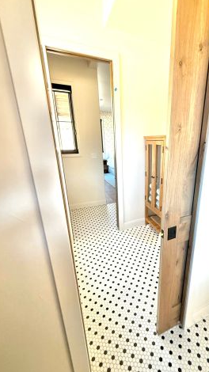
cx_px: 138
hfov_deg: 65.4
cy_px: 190
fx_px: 158
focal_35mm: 16
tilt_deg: -17.4
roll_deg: -0.2
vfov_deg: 99.4
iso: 200
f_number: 2.2
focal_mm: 2.22
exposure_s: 1/99
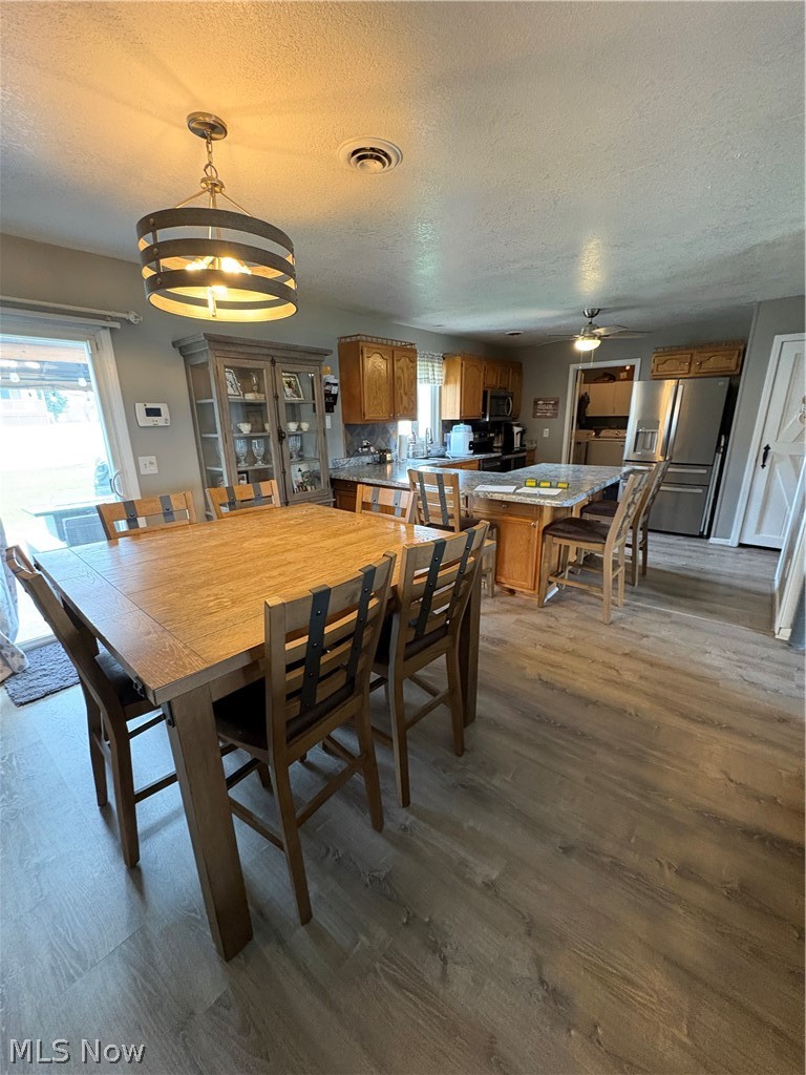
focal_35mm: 14
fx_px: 435
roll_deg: +0.9
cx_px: 403
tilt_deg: -15.2
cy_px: 538
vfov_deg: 102.1
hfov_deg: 85.7
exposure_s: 1/60
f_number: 2.2
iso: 640
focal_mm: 2.22
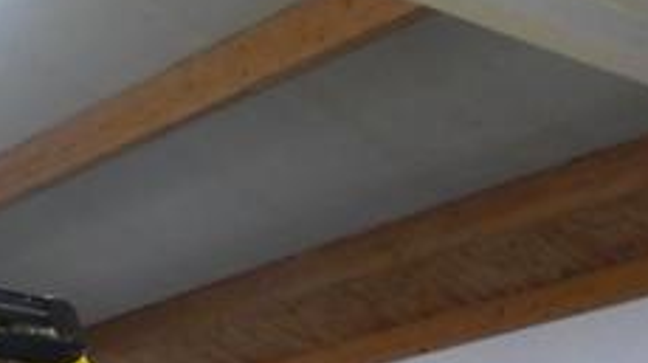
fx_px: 1563
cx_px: -465
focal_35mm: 91
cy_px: 808
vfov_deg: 11.5
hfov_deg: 18.9
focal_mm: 4.3
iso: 400
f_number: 3.3
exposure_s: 1/60
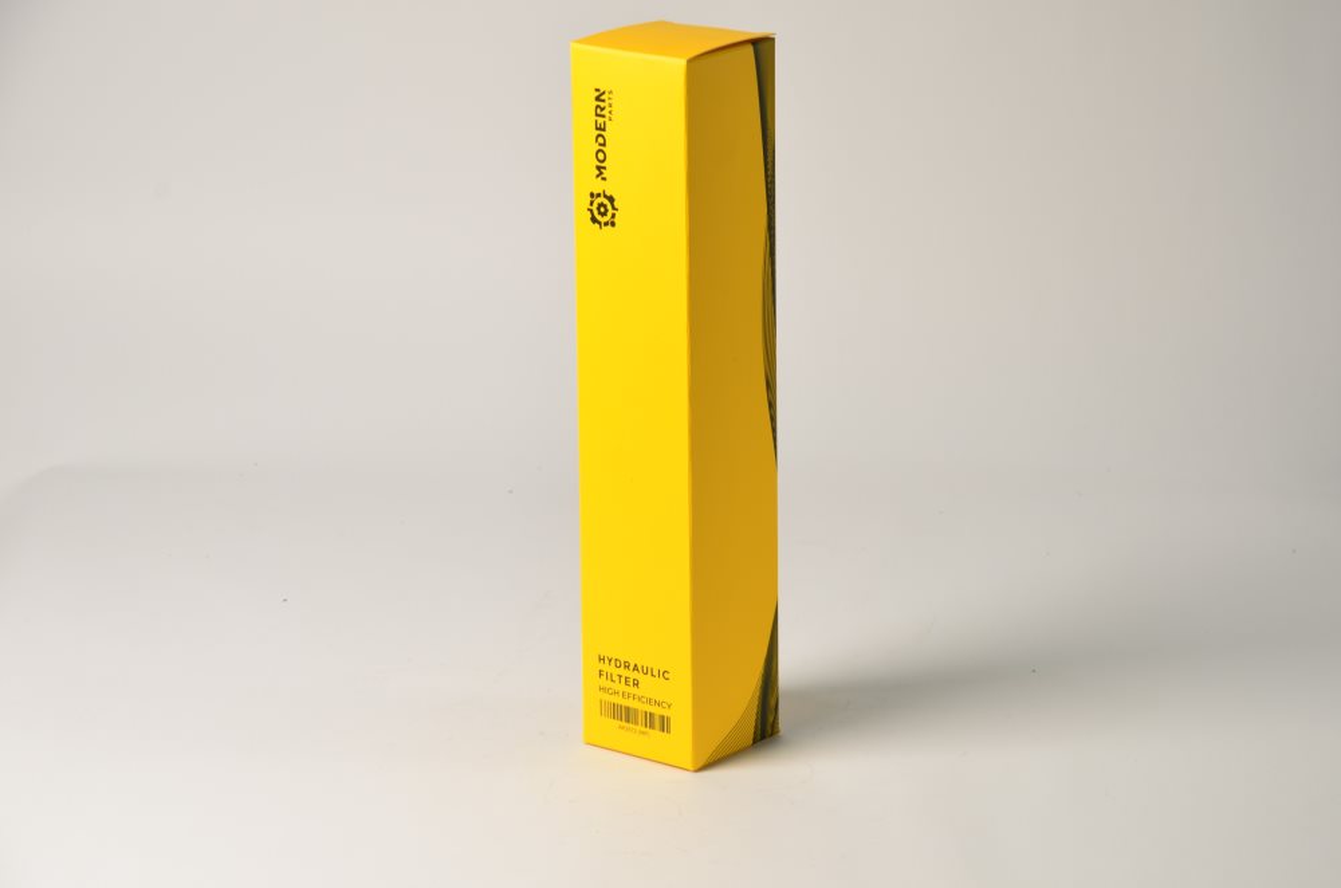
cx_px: 670
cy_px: 444
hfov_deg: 17.1
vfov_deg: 11.4
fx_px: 4460
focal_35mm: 120
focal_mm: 80
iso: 100
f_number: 8
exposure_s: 1/13
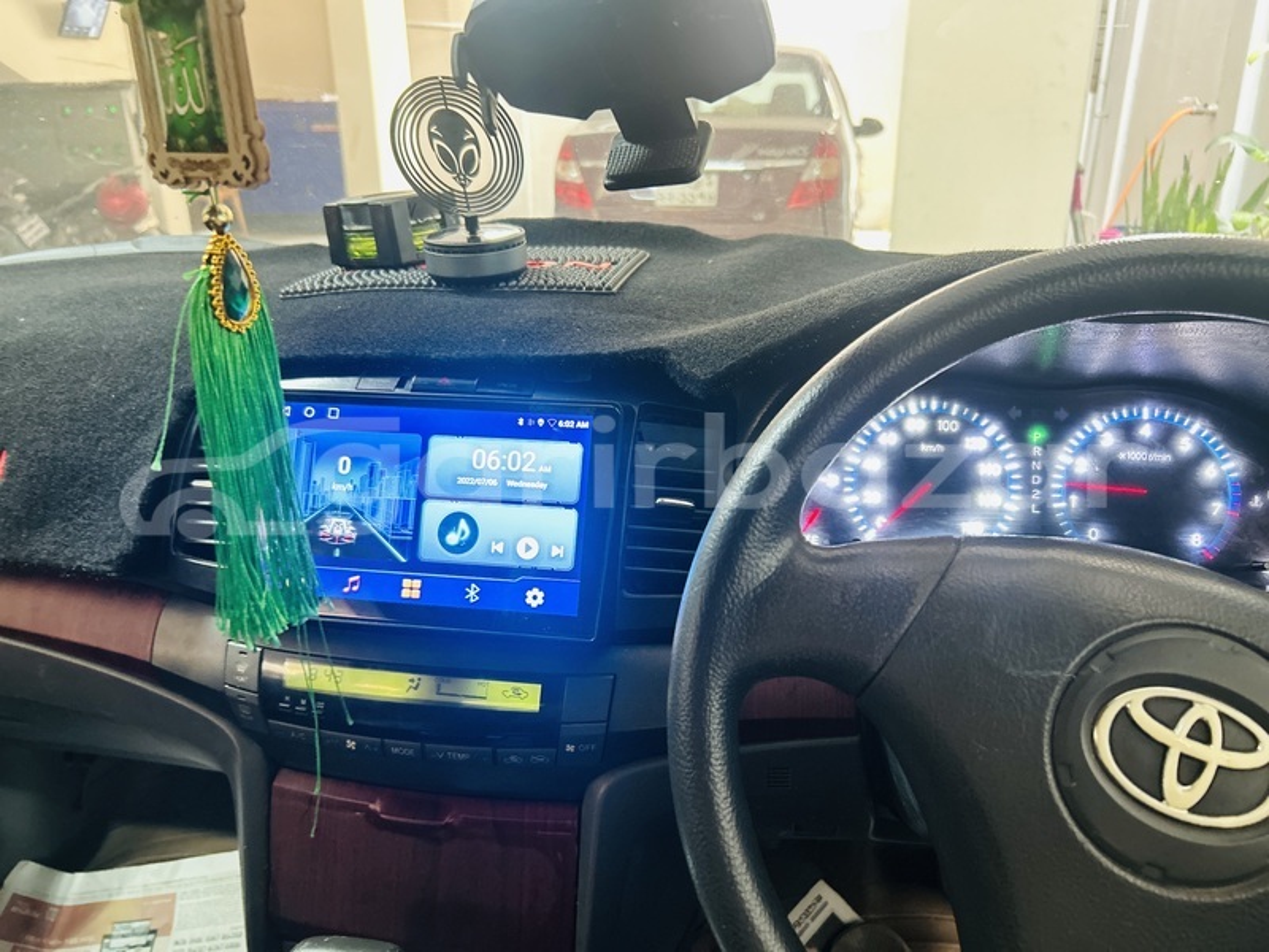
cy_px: 476
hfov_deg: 67.3
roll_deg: +0.5
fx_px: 953
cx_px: 634
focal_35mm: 26
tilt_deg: -20.7
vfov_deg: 53.1
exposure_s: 1/30
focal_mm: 5.7
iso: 640
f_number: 1.5
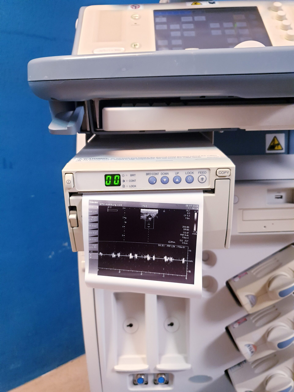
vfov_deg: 67.3
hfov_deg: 53.1
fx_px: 294
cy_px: 196
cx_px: 147
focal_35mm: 26
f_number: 1.5
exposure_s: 1/50
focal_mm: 4.3
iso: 200
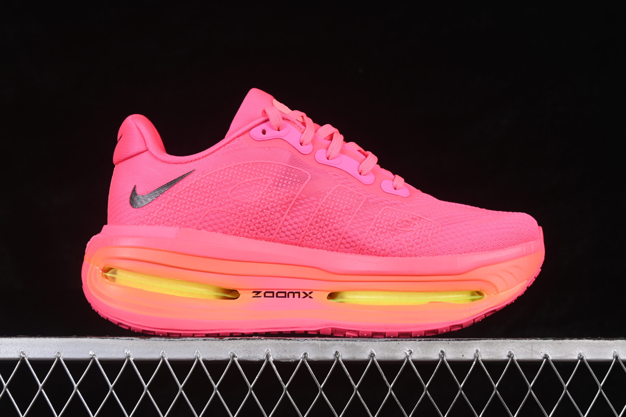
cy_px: 208
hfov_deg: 27.0
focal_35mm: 75
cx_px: 313
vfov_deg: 18.2
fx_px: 1304
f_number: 8
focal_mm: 50
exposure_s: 1/80
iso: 160
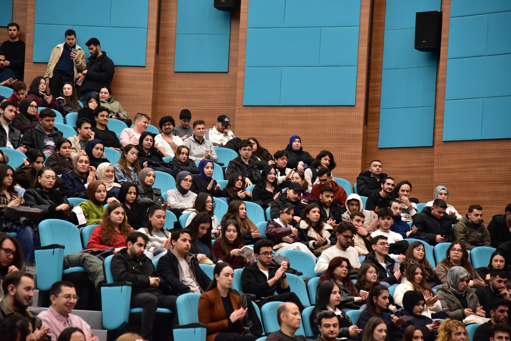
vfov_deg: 11.4
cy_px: 170
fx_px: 1703
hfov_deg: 17.1
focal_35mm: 120
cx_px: 256
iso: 3200
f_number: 4
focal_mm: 120
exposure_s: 1/160
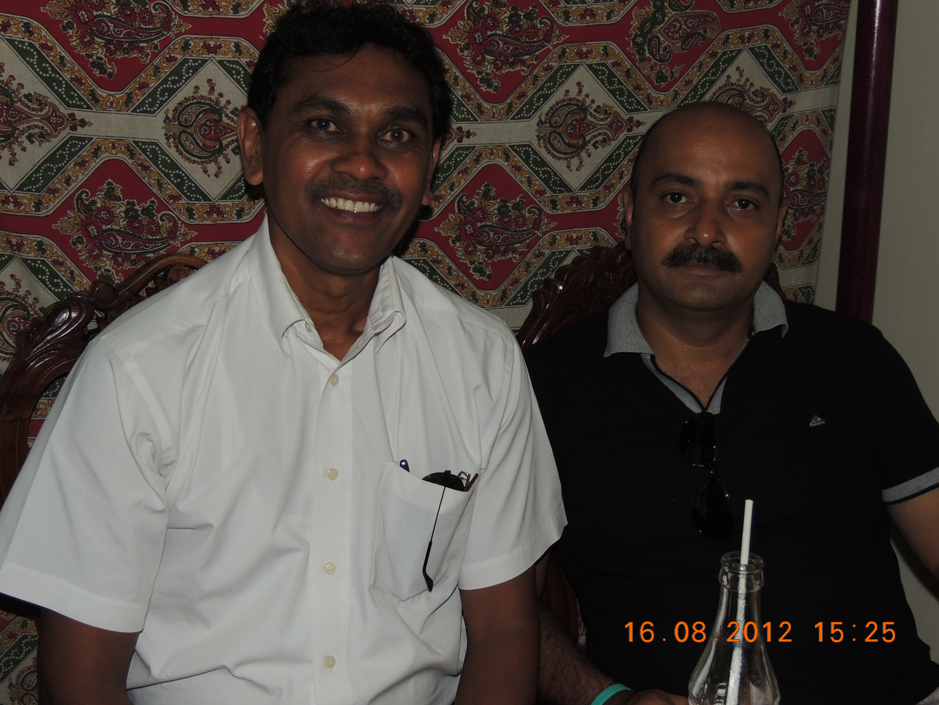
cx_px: 470
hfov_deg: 40.4
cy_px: 352
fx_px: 1275
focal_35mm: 47
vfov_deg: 30.9
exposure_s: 1/30
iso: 200
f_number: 3.5
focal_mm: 8.3
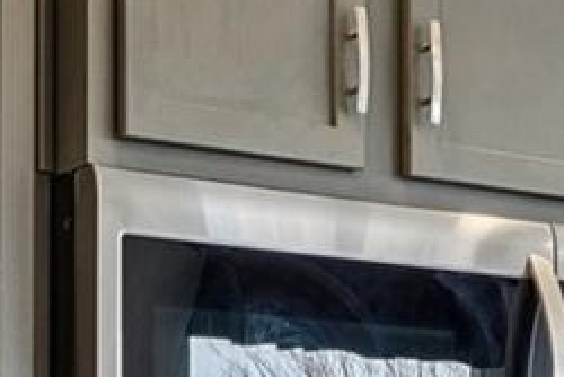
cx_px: 253
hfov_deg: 17.8
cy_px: 648
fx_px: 1803
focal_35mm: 115
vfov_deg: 11.2
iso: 400
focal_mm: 12
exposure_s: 1/20
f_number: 8
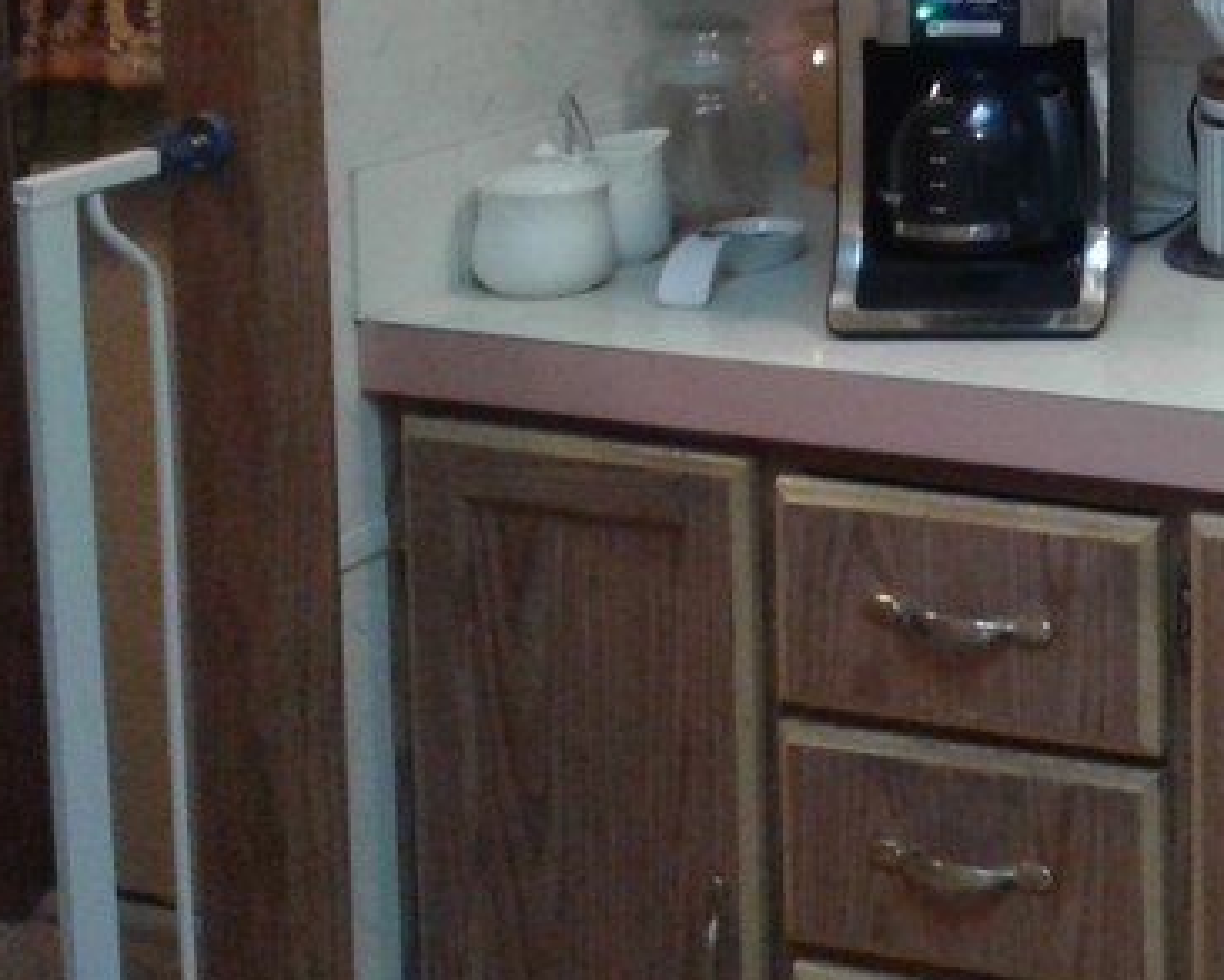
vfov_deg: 16.4
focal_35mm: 90
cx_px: 1575
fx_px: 3261
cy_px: -177
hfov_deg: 19.6
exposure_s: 1/25
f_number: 2.2
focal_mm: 3.3
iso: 100
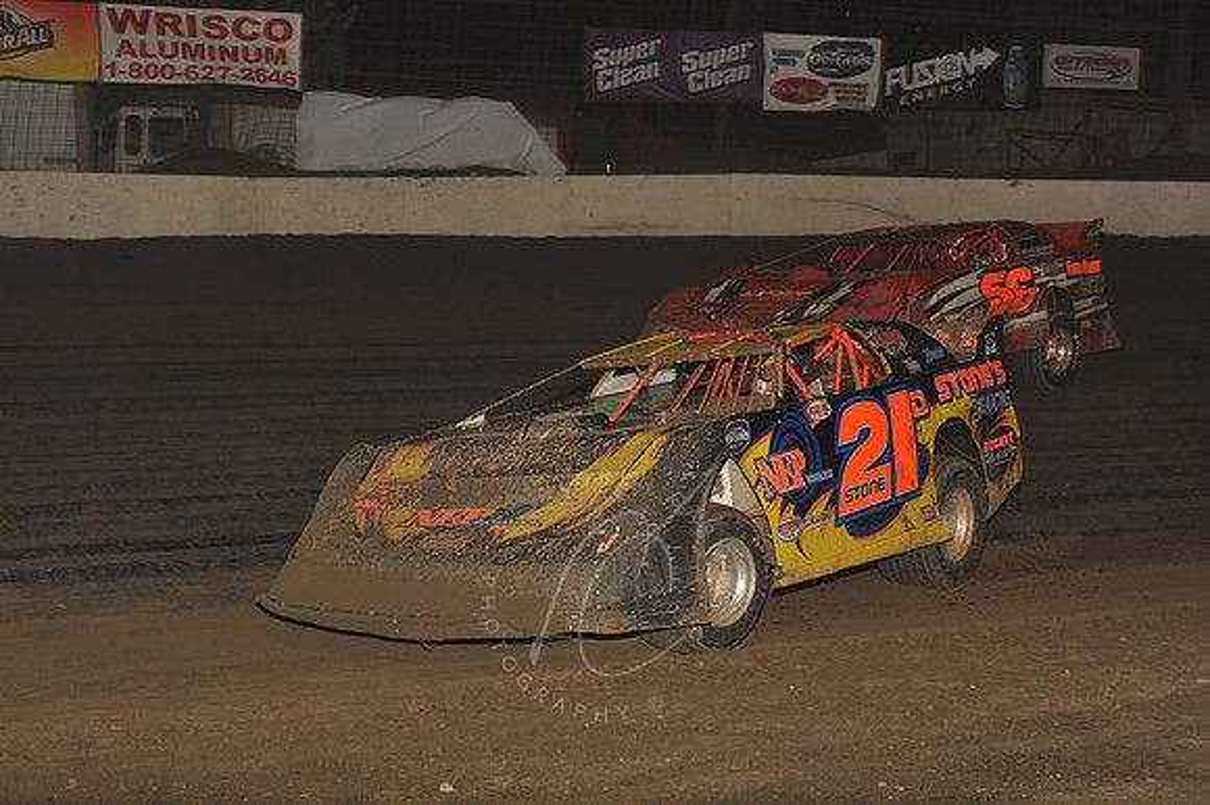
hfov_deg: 23.7
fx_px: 2889
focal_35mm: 86
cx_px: 605
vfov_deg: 15.9
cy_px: 402
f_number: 6.3
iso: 800
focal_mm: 86
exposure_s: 1/320
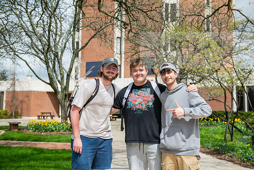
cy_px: 85
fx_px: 296
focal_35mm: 42
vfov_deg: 31.9
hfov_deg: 46.4
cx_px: 127
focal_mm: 42
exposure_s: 1/640
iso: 125
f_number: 4.5
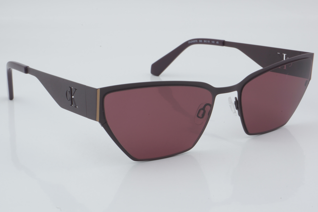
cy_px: 106
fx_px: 662
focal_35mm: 75
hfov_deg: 27.0
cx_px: 159
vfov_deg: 18.2
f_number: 32
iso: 100
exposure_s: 1/3
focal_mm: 50
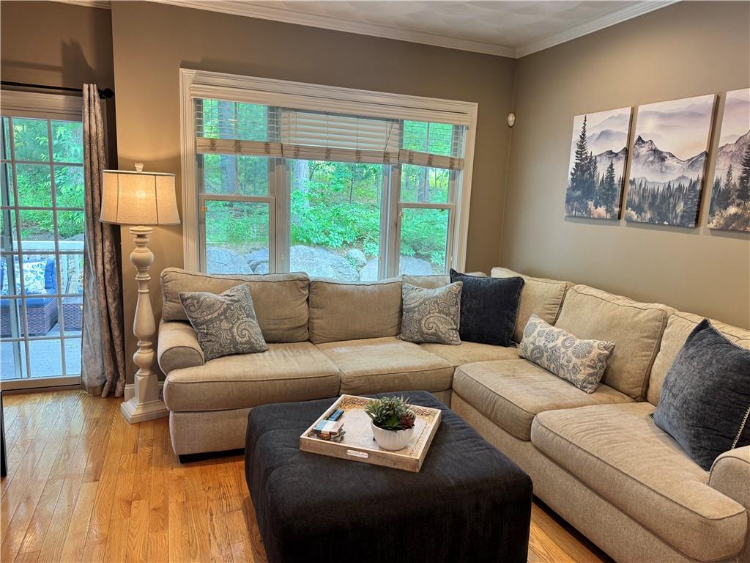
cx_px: 375
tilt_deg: -10.7
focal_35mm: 24
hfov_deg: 71.6
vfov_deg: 56.8
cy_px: 282
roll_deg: -2.4
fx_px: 520
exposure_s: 1/60
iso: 125
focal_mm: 6.76
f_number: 1.78
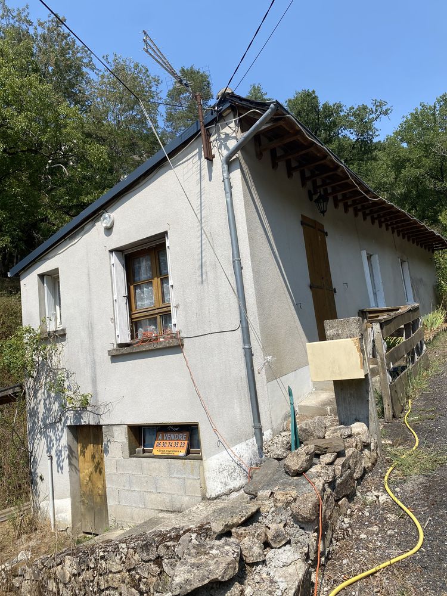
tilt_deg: +8.6
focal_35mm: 26
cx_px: 224
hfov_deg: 53.1
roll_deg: +7.2
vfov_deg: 67.3
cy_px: 298
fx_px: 448
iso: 32
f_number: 1.8
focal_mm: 4.25
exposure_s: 1/3401
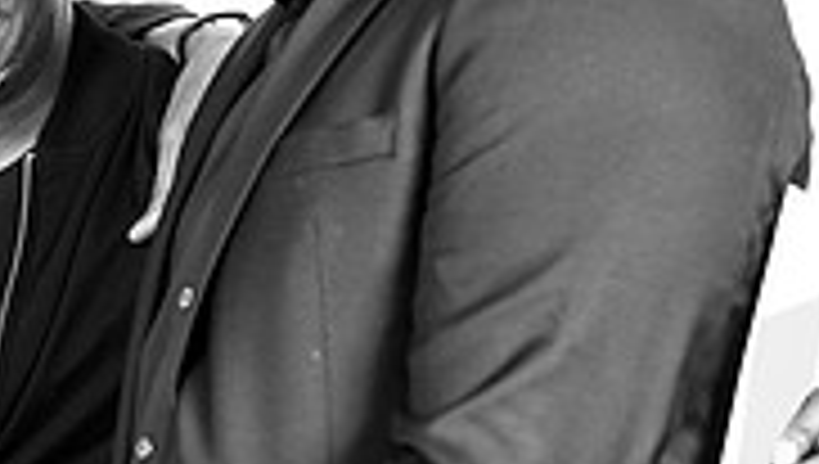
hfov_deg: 13.3
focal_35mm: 160
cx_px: 22
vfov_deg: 7.6
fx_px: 3480
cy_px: 182
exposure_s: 1/200
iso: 500
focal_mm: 48
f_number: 4
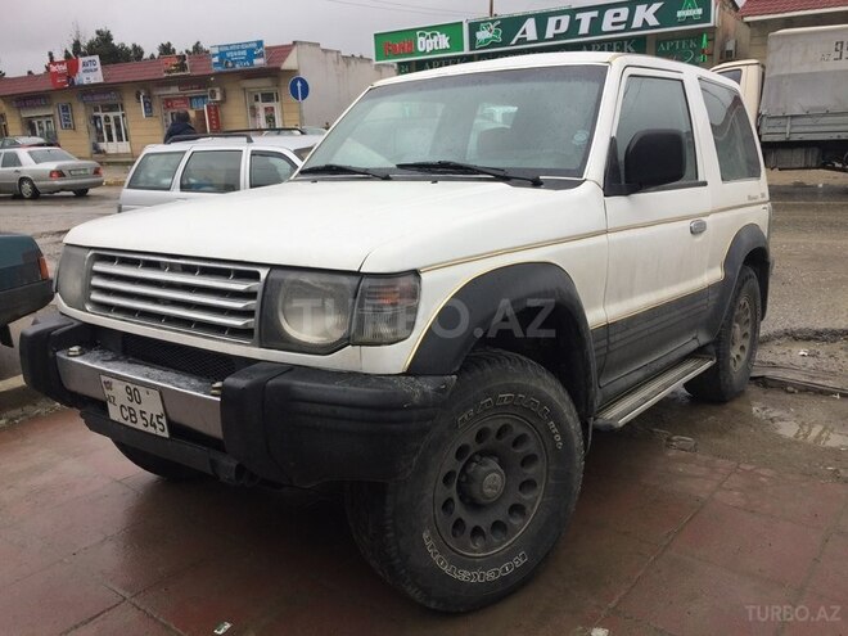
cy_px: 318
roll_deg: +1.6
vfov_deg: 48.2
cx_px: 424
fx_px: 710
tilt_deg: -13.5
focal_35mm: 29
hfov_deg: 61.7
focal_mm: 4.15
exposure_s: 1/670
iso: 32
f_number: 2.2
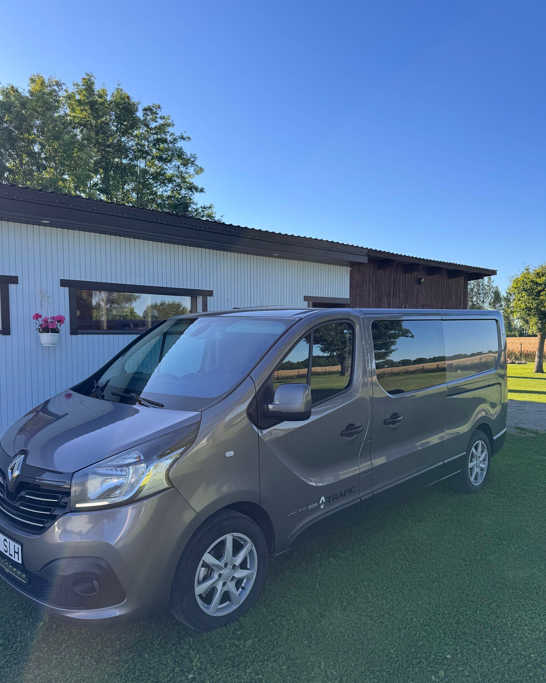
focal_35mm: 26
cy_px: 367
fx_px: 525
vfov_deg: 65.9
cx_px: 264
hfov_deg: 54.9
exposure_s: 1/2252
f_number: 1.78
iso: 80
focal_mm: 6.76
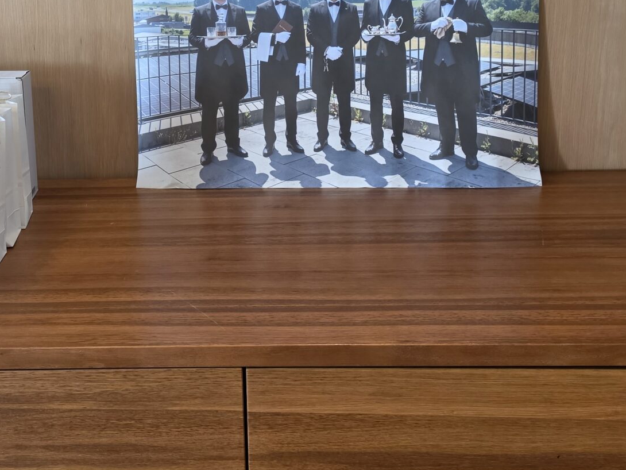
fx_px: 977
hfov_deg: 35.4
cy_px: 106
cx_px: 245
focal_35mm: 54
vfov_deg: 26.6
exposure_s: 1/50.3
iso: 250
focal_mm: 6.5
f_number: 1.4
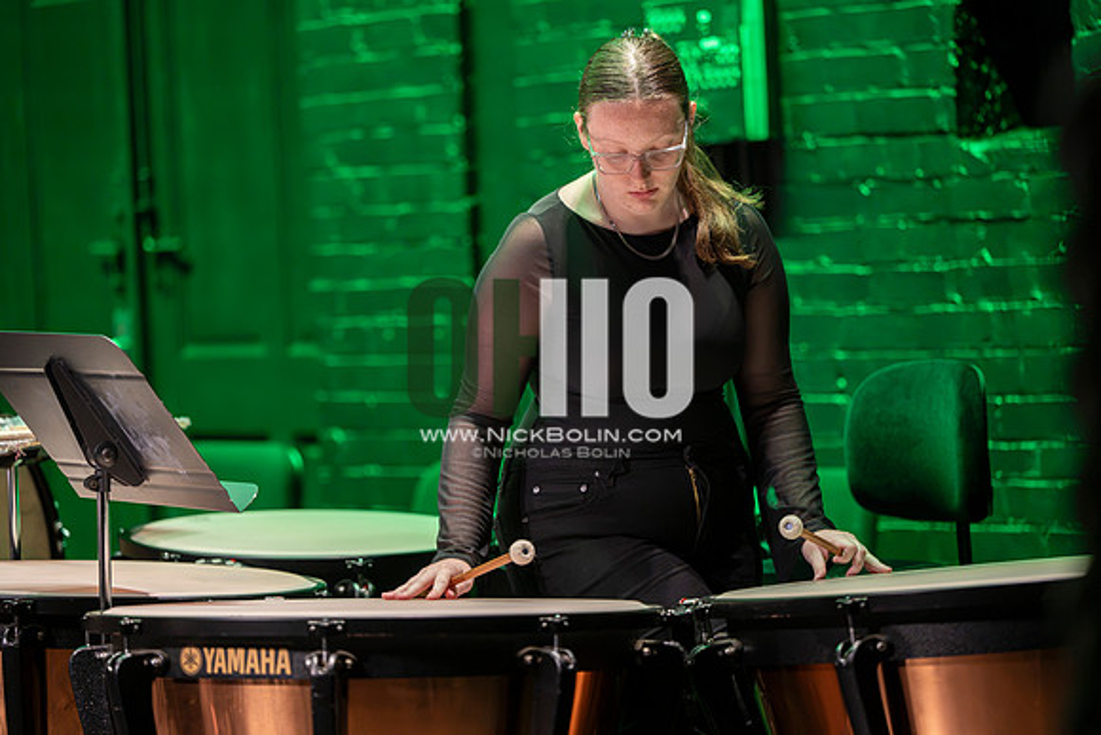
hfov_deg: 14.7
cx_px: 550
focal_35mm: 140
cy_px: 368
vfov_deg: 9.8
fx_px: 4282
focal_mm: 140
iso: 4000
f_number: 2.8
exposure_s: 1/640
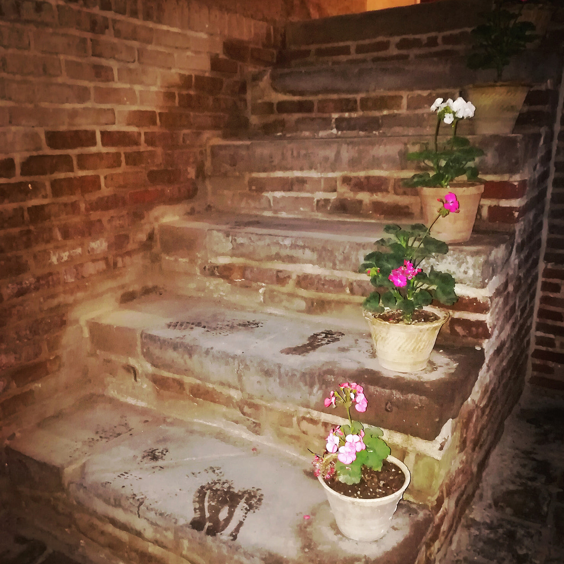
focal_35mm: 31
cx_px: 282
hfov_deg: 52.5
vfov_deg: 52.4
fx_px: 571
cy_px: 317
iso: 1250
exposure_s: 1/14.3
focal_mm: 3.83
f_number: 2.2
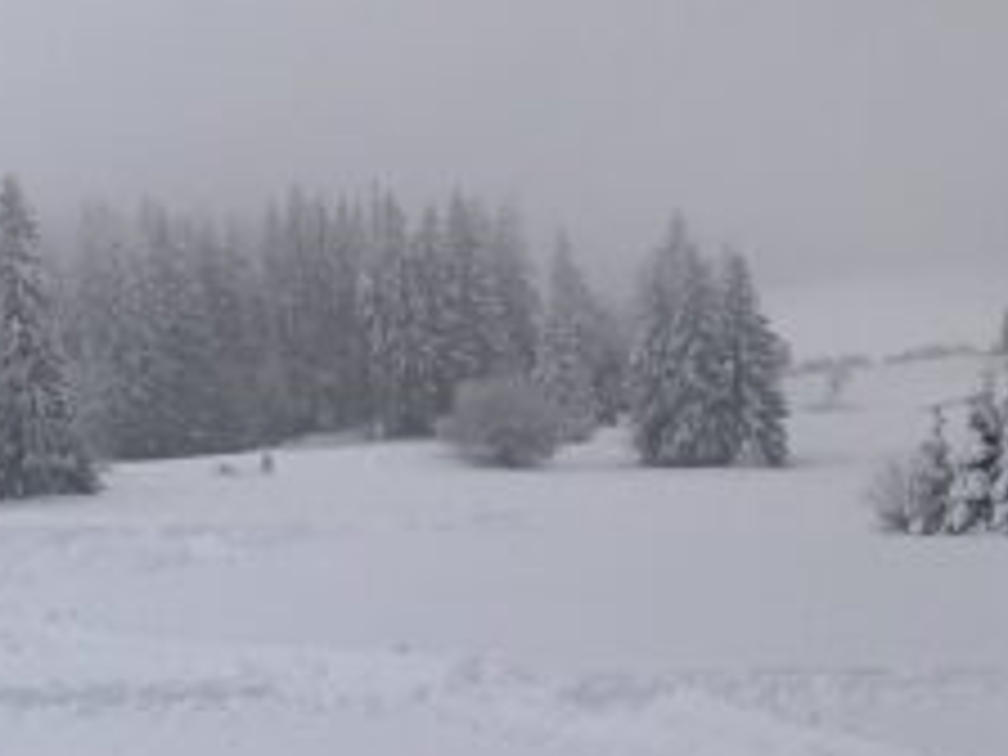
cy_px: 747
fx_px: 2795
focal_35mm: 96
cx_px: -644
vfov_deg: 15.1
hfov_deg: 17.6
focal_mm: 4
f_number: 1.8
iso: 25
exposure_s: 1/3205
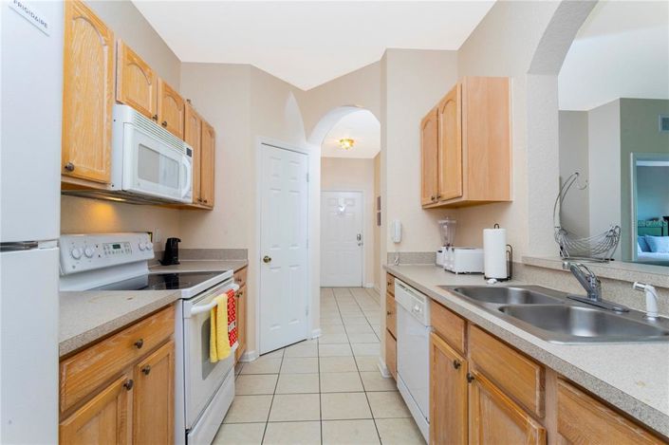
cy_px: 222
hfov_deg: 93.3
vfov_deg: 70.4
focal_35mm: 17
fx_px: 316
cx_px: 334
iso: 1000
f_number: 14
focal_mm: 17
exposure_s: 1/10
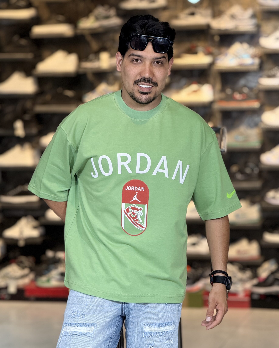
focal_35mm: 131
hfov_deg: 11.8
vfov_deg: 14.7
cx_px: 136
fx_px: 1352
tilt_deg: -5.9
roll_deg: +1.0
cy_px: 188
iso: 160
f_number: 2.8
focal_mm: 15.66
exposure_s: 1/100
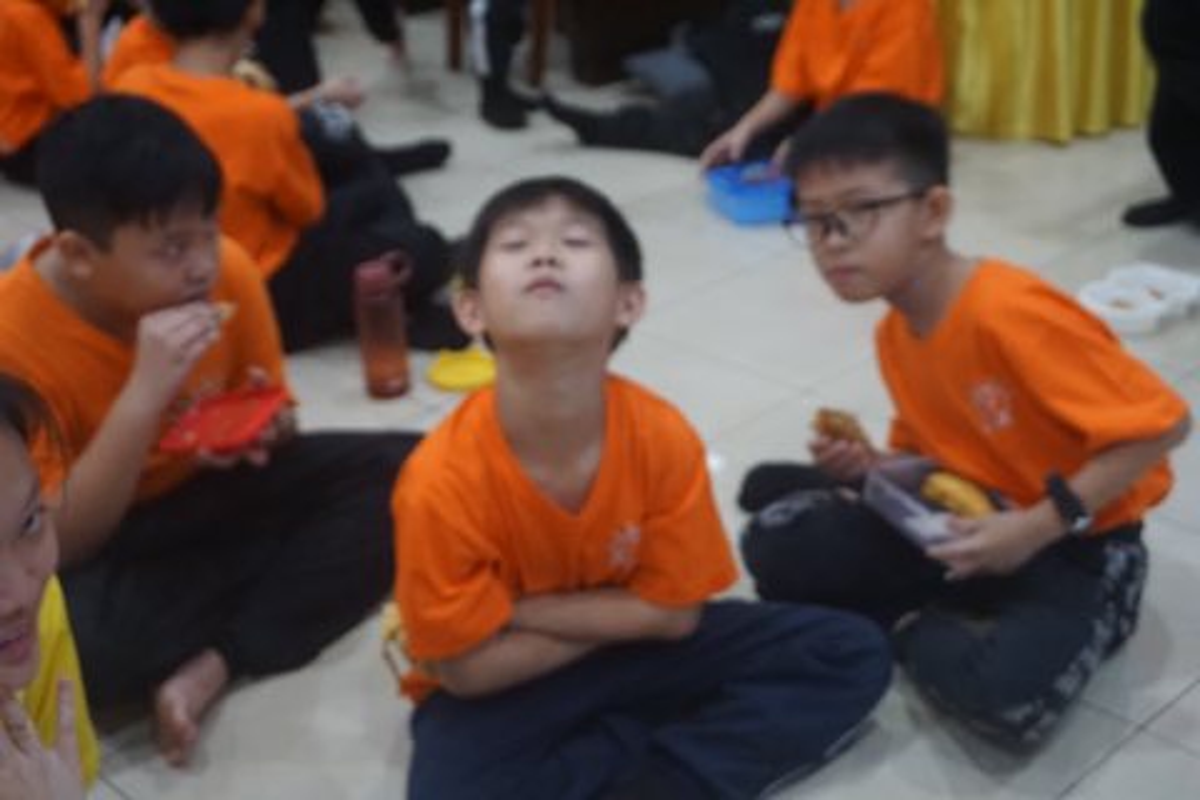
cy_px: 400
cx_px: 600
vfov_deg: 26.5
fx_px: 1700
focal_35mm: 51
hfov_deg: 38.9
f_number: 5.6
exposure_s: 1/100
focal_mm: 34
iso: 3200
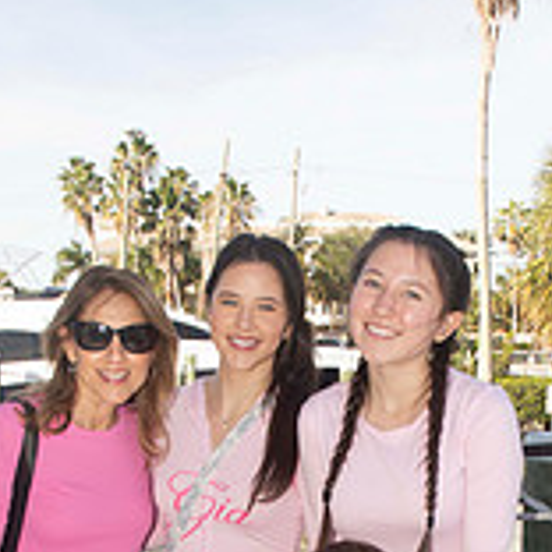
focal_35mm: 66
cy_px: 612
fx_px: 1191
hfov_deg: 26.1
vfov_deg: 24.3
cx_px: 320
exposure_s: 1/200
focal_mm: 18
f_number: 8
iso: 100
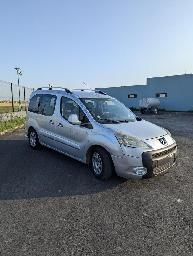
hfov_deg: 56.9
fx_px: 178
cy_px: 128
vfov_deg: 71.5
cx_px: 96
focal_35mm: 24
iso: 49
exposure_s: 1/1272
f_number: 1.85
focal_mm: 6.81
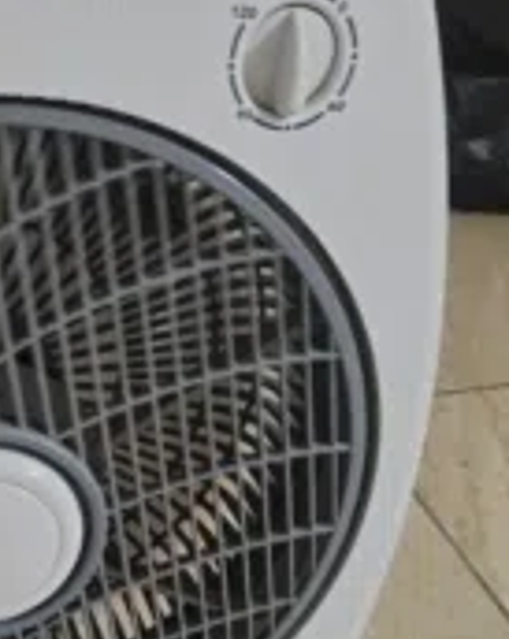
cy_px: 516
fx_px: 1246
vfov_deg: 28.1
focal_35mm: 66
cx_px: -15
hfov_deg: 22.1
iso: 1191
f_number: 1.8
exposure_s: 1/25
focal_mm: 4.75
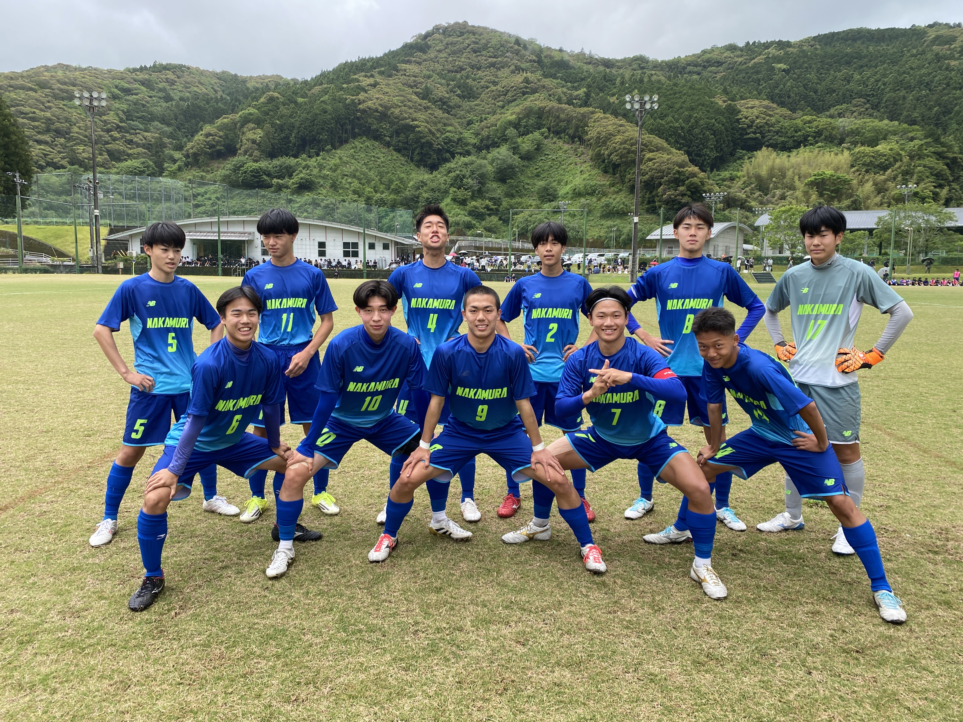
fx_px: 723
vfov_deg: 53.1
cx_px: 482
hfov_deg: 67.3
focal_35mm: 26
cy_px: 361
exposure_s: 1/604
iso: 32
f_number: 1.8
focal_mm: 4.25
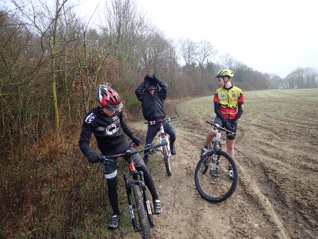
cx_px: 159
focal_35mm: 25
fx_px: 230
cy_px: 120
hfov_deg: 69.4
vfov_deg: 54.9
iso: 125
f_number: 2
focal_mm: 4.5
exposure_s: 1/125
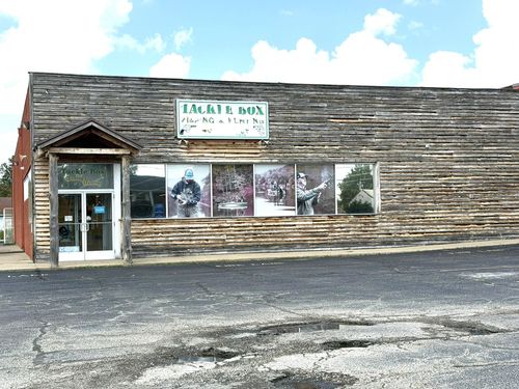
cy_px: 194
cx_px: 260
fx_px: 765
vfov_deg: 28.6
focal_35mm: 51
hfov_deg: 37.5
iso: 80
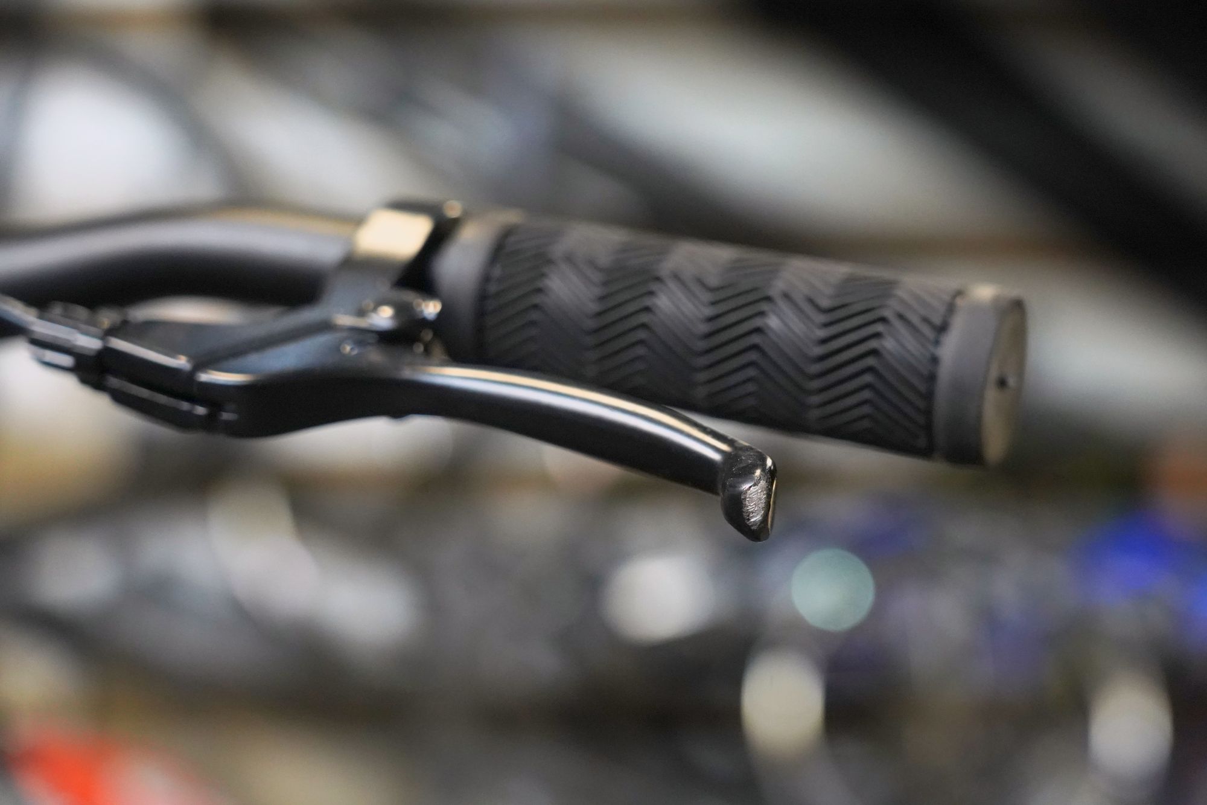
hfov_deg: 29.7
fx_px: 2280
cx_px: 604
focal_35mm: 68
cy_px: 402
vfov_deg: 20.0
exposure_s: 1/200
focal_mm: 68
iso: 6400
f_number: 5
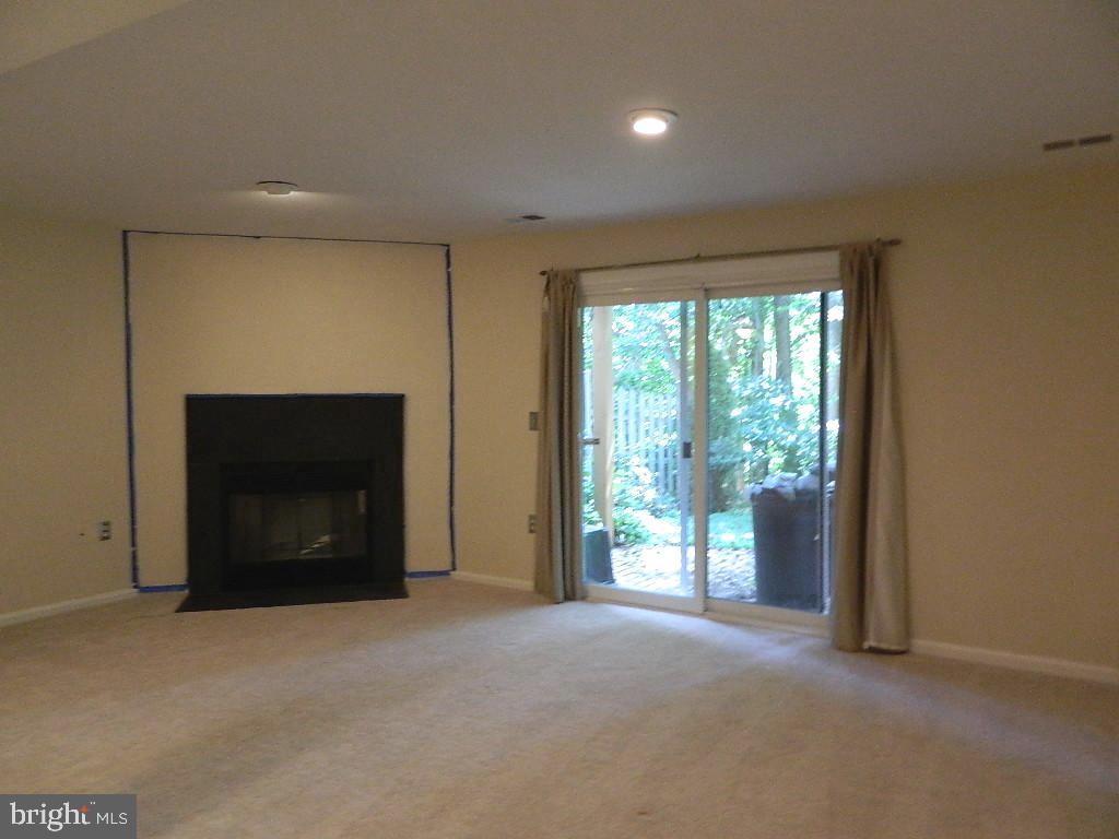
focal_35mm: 25
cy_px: 420
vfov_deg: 54.9
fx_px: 808
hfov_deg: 69.4
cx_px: 560
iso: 400
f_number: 3.1
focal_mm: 4.5
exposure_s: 1/20
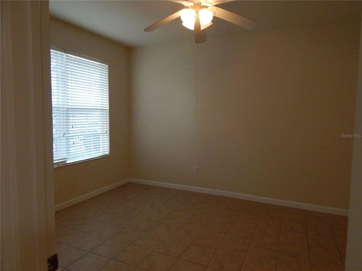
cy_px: 136
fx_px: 230
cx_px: 181
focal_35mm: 22
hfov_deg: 76.4
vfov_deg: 61.0
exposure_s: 1/30
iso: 125
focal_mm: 4
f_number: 3
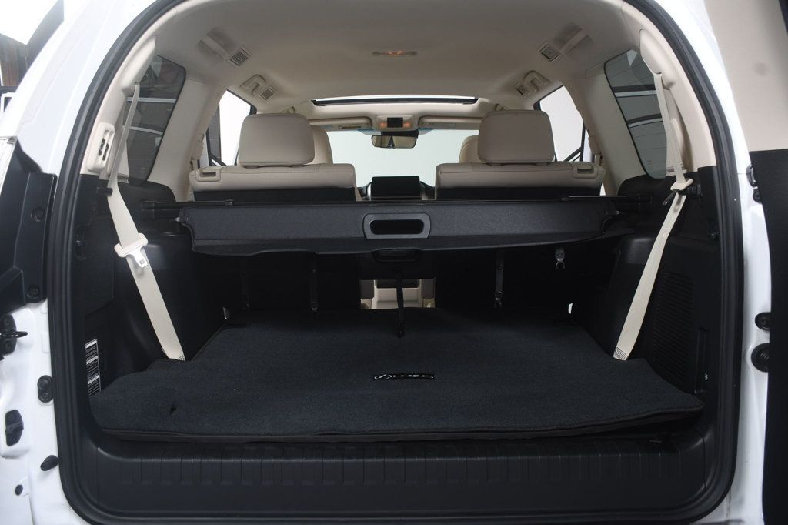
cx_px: 394
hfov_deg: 61.9
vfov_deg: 43.6
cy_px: 262
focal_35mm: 30
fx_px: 656
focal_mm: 20
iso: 100
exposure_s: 1/200
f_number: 6.3
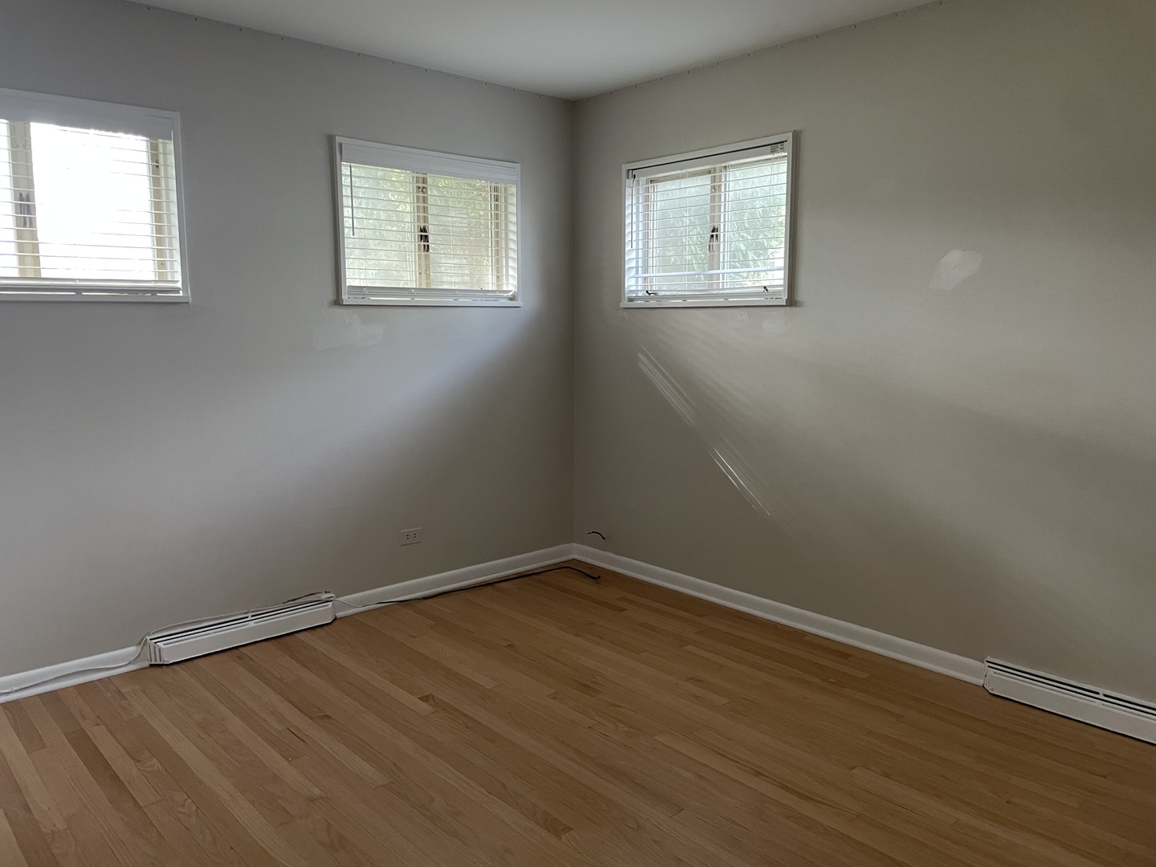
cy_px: 434
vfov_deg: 53.1
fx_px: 868
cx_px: 578
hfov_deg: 67.3
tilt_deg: -6.8
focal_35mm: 26
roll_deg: +0.2
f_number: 1.6
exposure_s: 1/60
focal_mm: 4.2
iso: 320
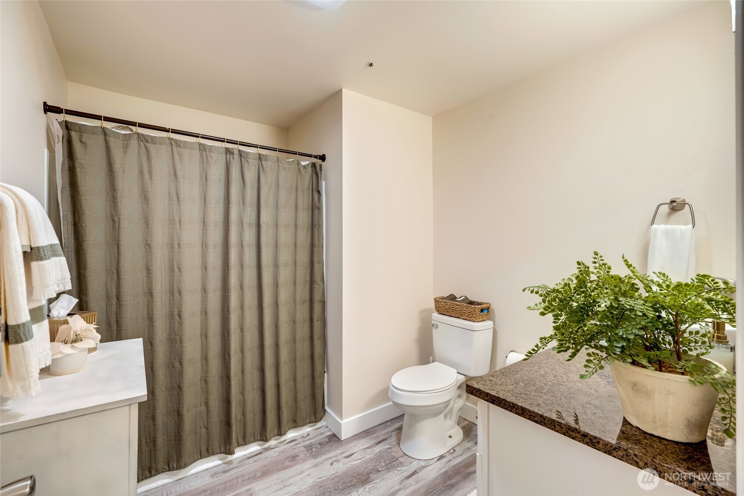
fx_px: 331
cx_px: 372
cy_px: 248
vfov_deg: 73.7
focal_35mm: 16
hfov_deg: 96.7
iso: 400
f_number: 9
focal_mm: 16
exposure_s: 1/125
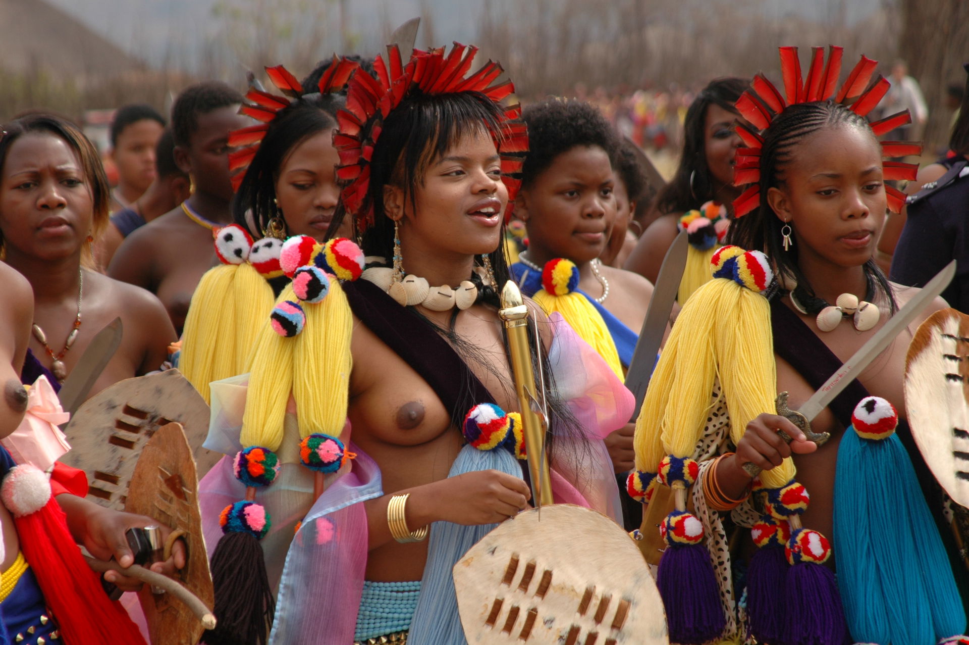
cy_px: 322
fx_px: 4841
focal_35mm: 180
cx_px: 484
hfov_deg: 11.4
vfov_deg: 7.6
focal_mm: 120
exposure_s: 1/500
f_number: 5.6
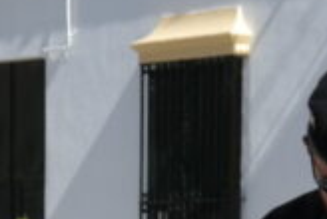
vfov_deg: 3.0
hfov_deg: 4.5
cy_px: 586
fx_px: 4140
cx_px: 249
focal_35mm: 455
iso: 100
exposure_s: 1/250
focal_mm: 48
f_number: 6.3
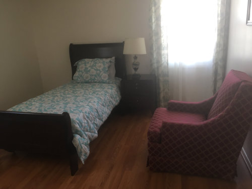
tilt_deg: -17.3
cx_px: 126
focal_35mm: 29
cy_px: 94
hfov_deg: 61.7
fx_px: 211
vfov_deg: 48.2
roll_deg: +2.8
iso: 50
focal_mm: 4.15
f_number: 2.2
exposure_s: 1/30
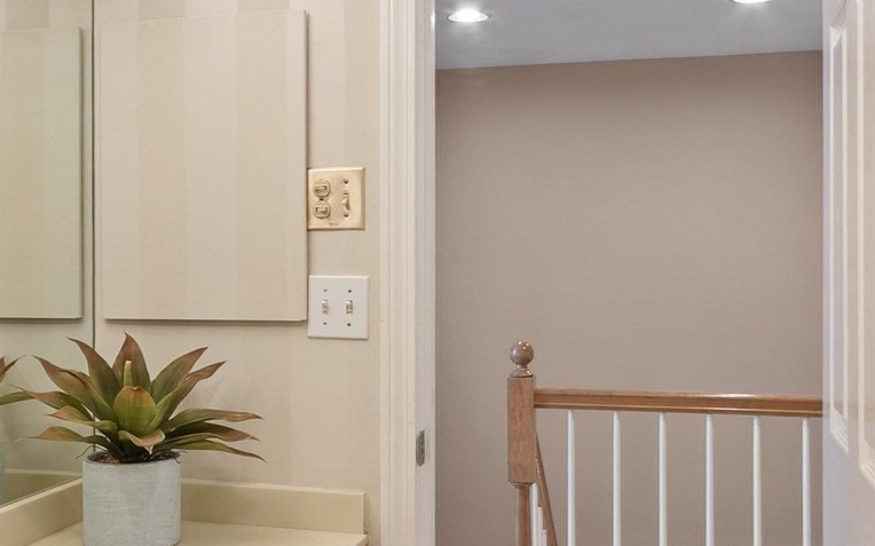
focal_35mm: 41
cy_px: 256
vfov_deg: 31.2
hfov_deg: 48.0
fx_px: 977
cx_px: 368
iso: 320
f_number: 8
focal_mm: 10
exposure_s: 1/1.25
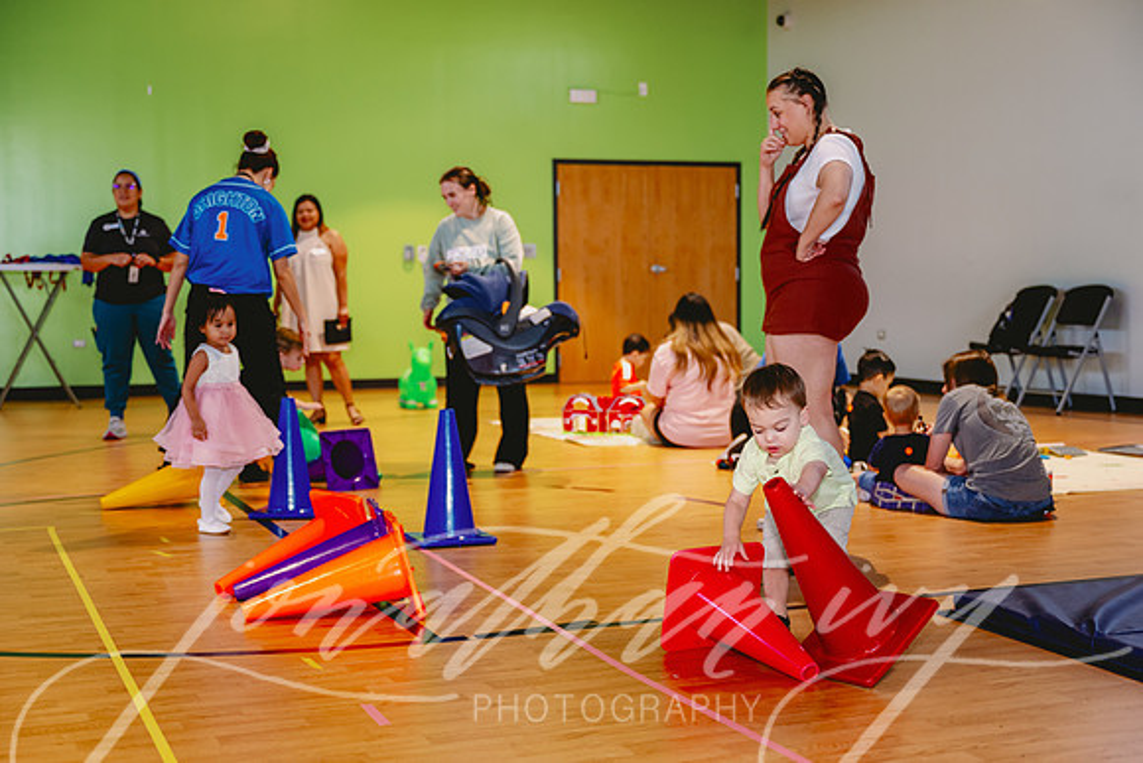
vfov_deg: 26.6
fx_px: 1612
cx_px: 608
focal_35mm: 51
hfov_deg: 39.0
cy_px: 412
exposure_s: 1/200
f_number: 2.8
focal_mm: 47
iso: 1600
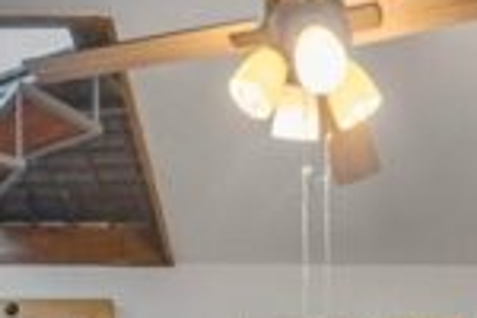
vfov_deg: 13.5
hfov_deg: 26.2
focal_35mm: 77
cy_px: 743
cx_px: 302
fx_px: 1020
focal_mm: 10
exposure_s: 1/6
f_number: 8
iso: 250
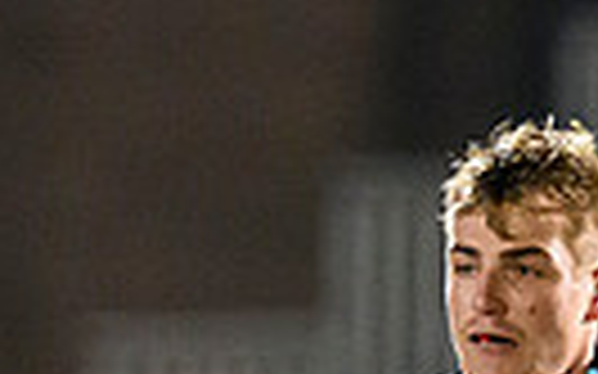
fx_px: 50696
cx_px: 527
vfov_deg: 0.4
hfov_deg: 0.7
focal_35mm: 3112
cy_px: 1117
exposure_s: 1/1000
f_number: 3.2
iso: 8000
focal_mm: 400
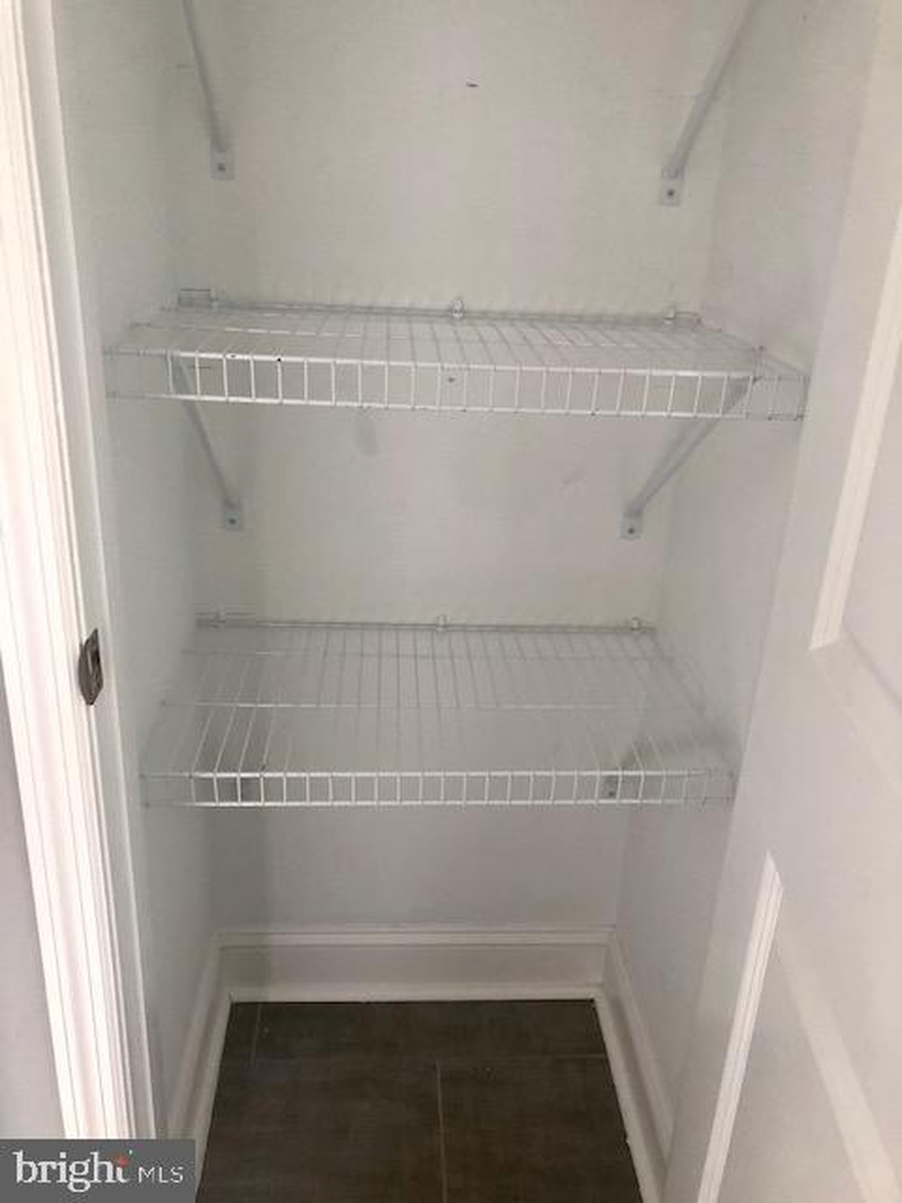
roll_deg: -2.4
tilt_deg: -22.9
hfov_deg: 49.7
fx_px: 973
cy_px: 602
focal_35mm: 28
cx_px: 451
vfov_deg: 63.4
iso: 32
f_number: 1.8
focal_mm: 3.99
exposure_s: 1/30
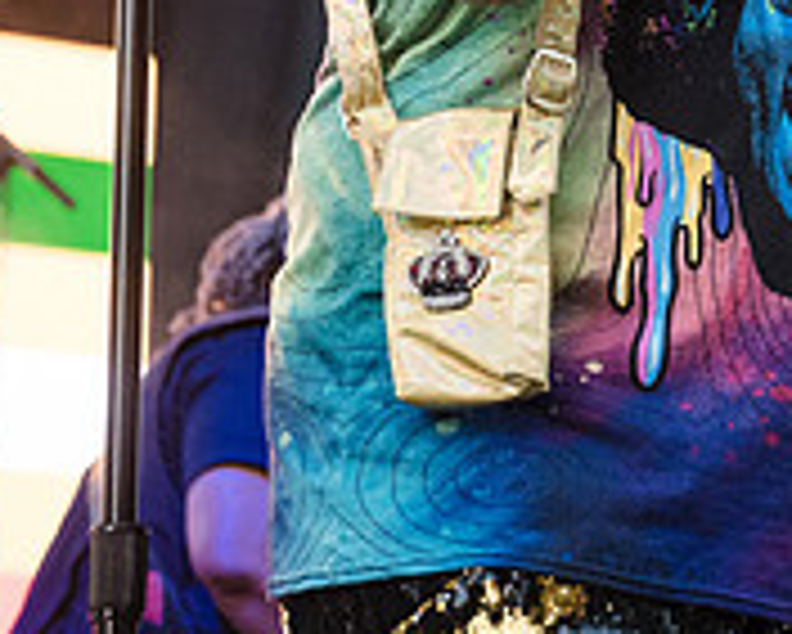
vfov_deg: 8.2
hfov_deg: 10.3
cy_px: -178
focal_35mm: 186
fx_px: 4362
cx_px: 774
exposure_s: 1/250
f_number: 4
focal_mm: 60
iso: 2000
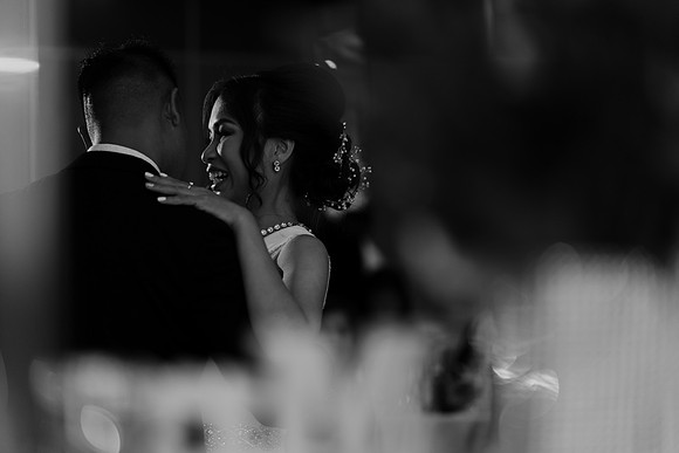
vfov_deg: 16.1
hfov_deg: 23.9
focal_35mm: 85
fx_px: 1603
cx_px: 340
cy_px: 226
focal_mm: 85
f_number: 2
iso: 500
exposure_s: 1/160
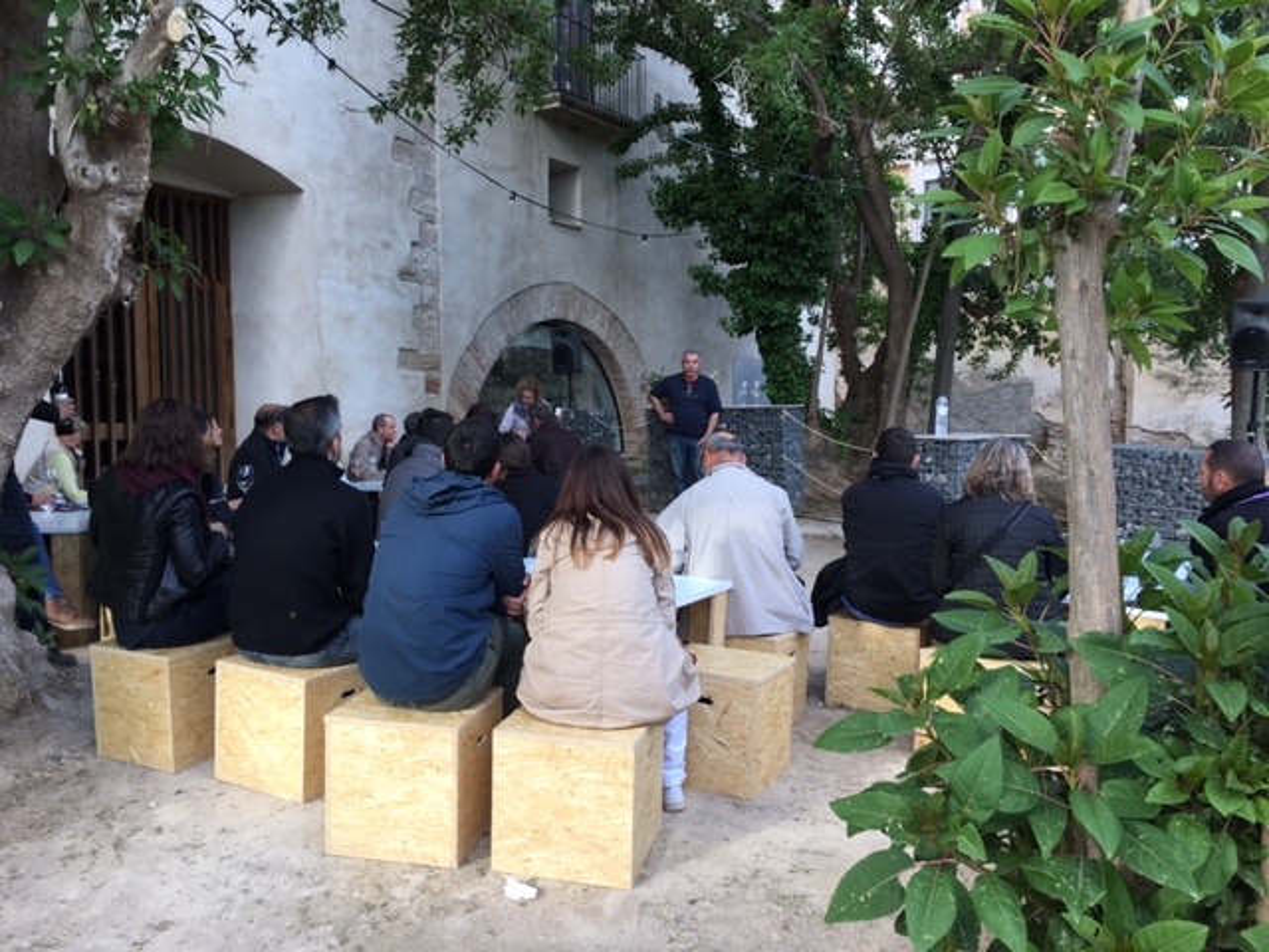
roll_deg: +0.6
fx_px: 1063
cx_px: 634
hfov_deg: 61.7
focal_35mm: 29
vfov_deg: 48.2
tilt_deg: -2.8
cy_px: 476
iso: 32
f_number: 2.2
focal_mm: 4.15
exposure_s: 1/100
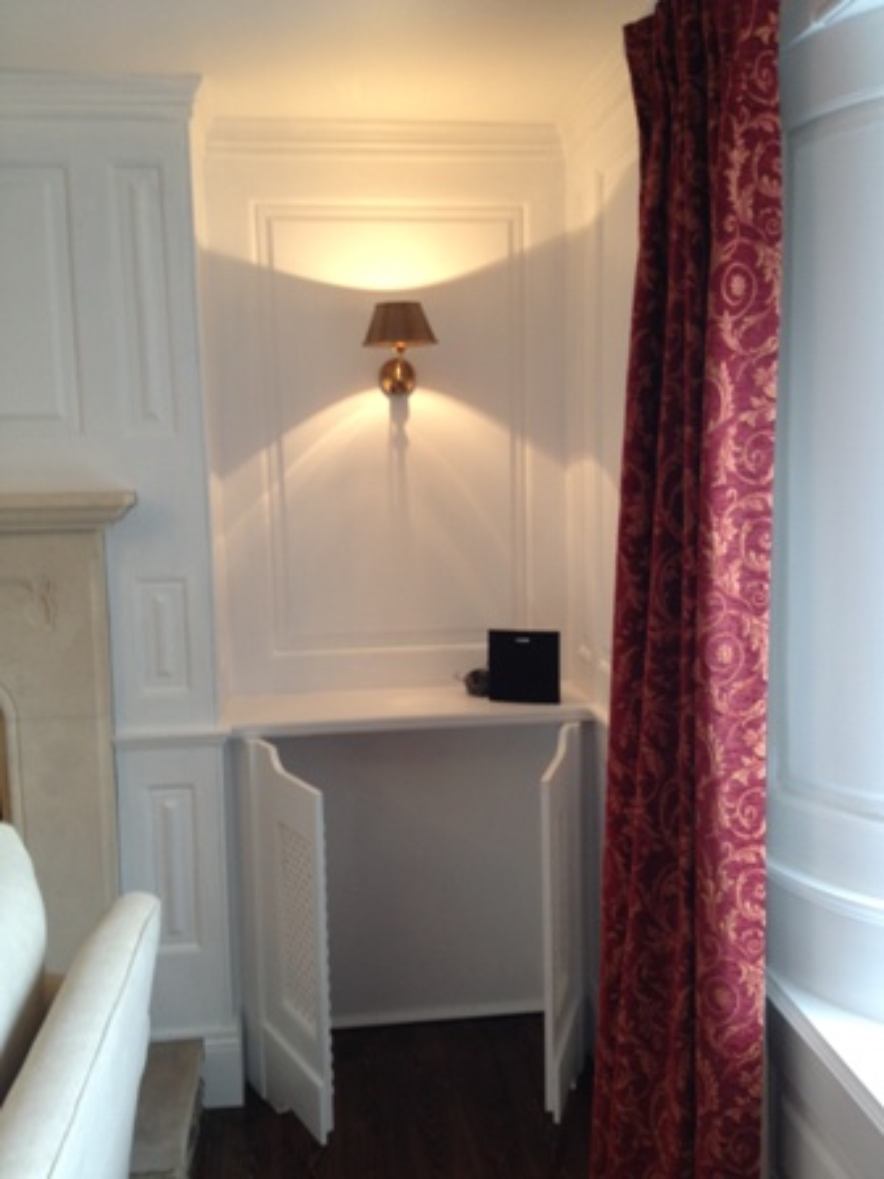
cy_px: 590
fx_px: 1192
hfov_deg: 40.7
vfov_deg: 52.6
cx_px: 442
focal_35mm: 35
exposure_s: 1/20
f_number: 2.4
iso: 80
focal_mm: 4.28
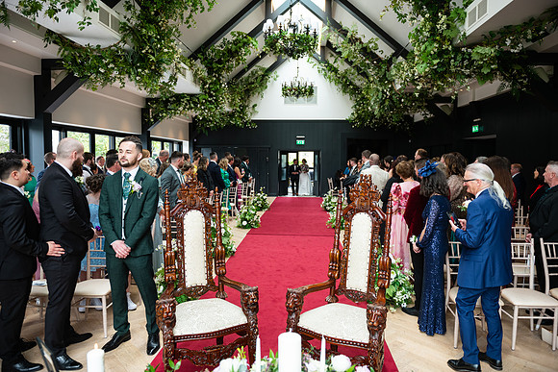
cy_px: 186
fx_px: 372
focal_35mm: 24
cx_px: 279
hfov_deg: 73.7
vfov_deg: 53.2
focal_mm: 24
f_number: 3.5
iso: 400
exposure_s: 1/200
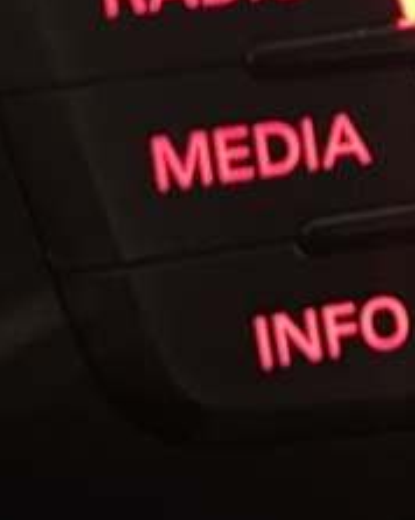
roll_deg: -1.4
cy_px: 282
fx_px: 2521
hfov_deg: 8.2
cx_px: 1170
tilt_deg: -24.0
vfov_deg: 11.8
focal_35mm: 164
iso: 1250
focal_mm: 5.96
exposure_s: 1/17
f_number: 1.6
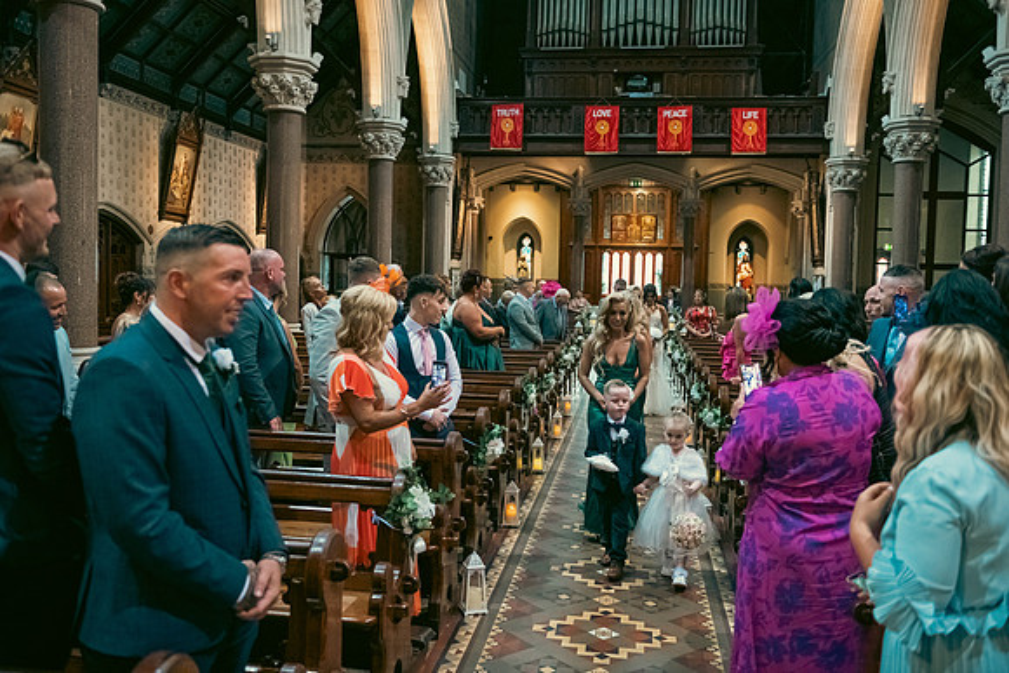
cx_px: 504
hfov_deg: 58.7
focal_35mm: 32
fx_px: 897
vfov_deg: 41.1
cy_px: 336
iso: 1600
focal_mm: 32
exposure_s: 1/160
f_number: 3.5
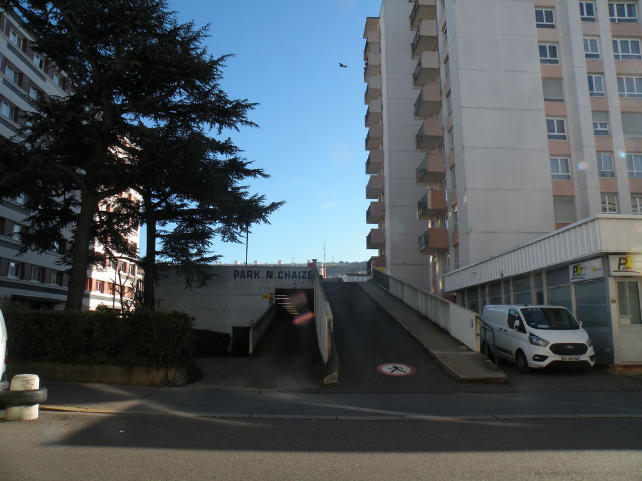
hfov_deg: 65.3
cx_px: 321
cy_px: 240
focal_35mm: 27
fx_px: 501
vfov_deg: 51.4
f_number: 5.6
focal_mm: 4.7
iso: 64
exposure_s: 1/240
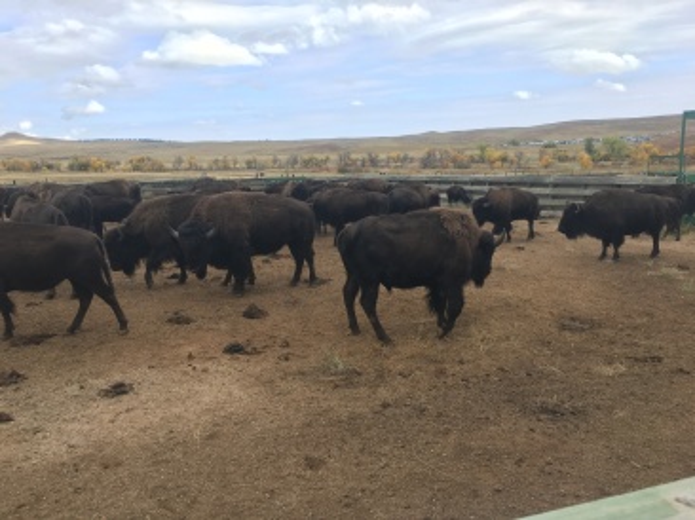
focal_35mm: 29
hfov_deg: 61.7
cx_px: 348
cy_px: 260
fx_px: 582
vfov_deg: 48.2
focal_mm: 4.15
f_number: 2.2
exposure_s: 1/481
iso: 25
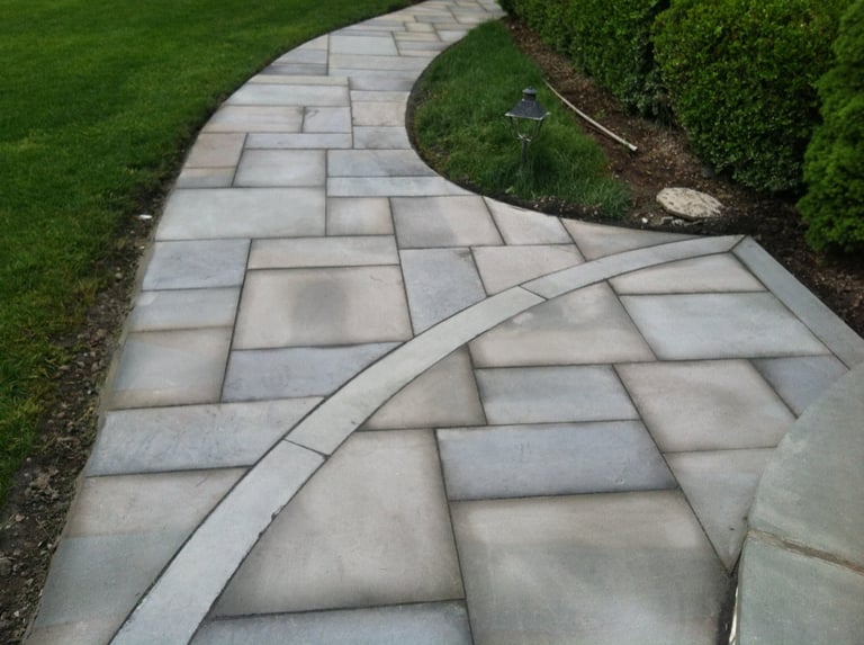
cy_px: 322
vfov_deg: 40.6
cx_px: 432
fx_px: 872
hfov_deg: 52.7
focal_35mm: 35
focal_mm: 3.85
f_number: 2.8
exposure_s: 1/228
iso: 80
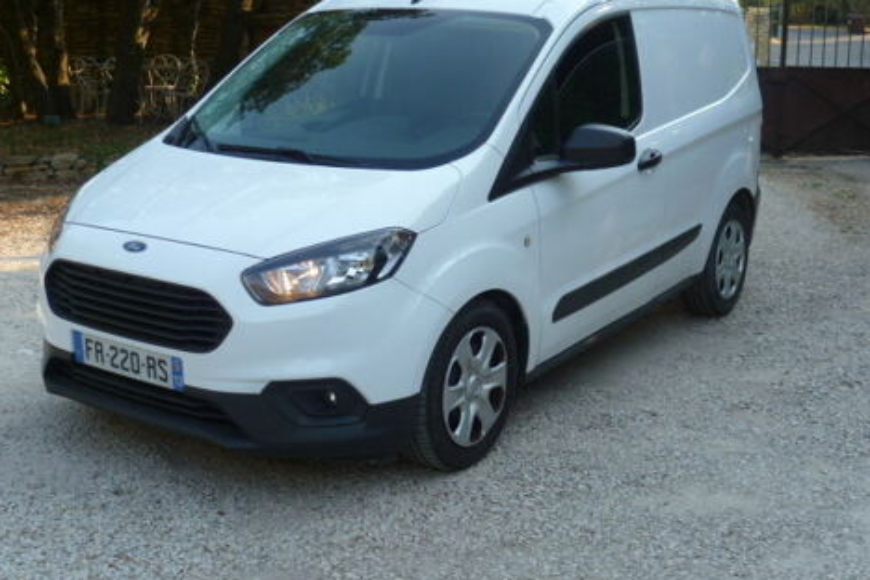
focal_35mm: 48
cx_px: 426
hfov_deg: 41.1
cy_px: 257
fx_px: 1160
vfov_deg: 28.1
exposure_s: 1/160
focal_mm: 8
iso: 80
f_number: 3.4
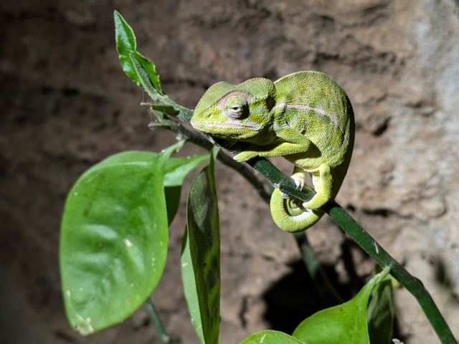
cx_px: 230
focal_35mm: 51
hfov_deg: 37.5
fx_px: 676
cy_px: 172
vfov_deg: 28.6
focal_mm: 5.43
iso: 213
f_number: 1.89
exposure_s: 1/100
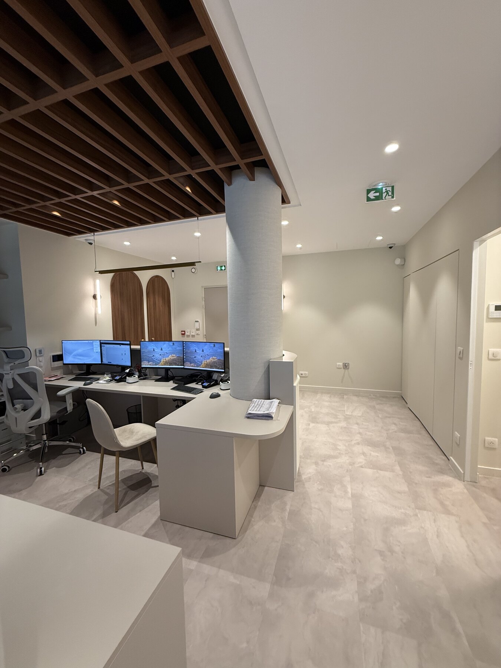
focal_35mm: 14
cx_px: 250
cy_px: 334
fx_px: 270
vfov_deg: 102.1
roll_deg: +1.9
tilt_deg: -2.9
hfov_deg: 85.7
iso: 200
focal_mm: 2.22
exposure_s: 1/100
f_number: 2.2
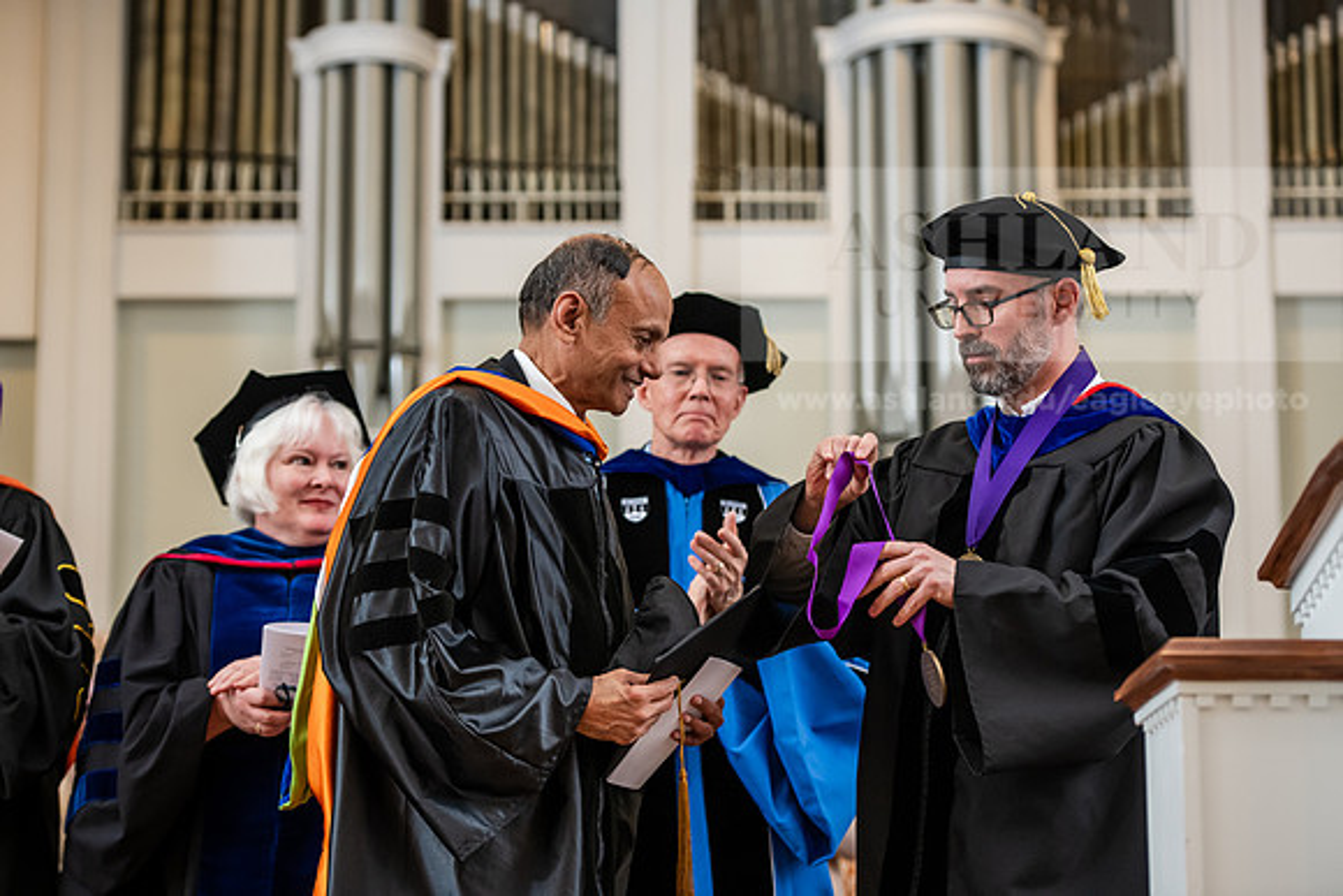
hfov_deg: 20.8
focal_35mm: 98
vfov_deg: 14.0
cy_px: 448
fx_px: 3657
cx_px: 672
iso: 1250
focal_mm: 98
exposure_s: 1/200
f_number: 3.5
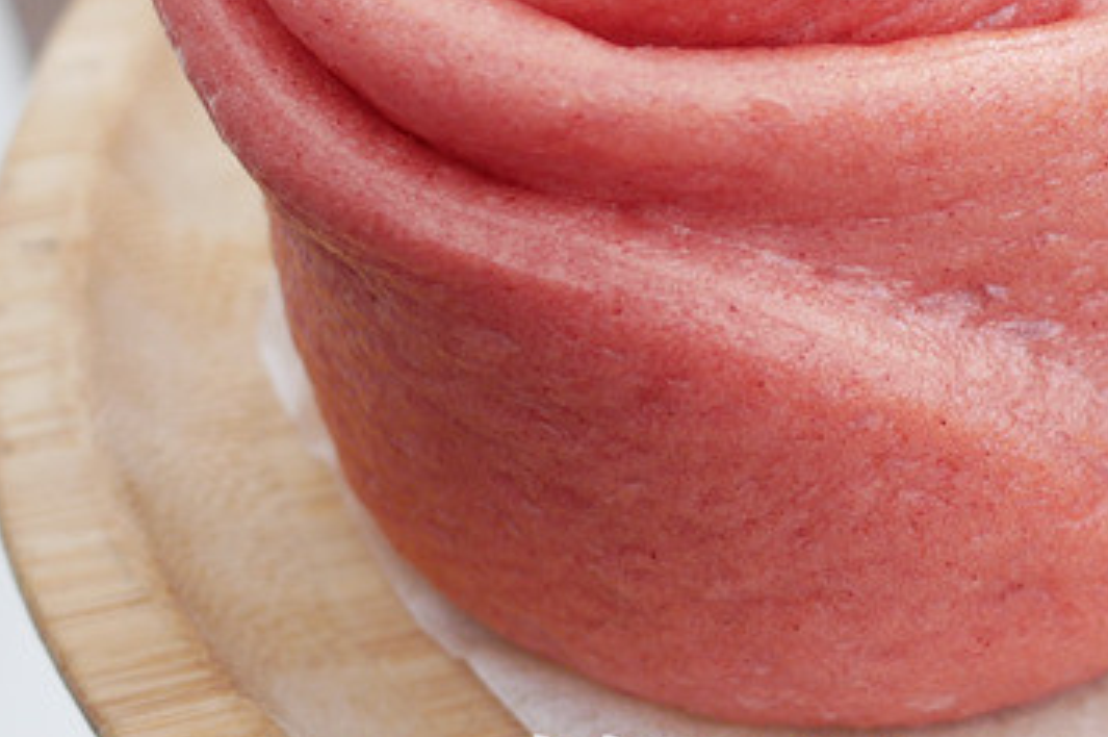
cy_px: -194
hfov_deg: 22.2
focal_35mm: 88
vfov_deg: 14.9
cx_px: 1127
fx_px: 2706
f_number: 3.5
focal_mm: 15
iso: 200
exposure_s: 1/400
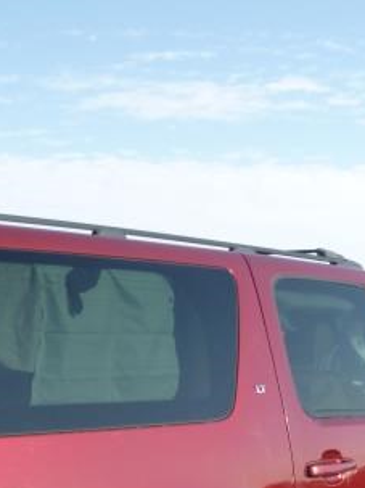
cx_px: 72
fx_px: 929
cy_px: 454
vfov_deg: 28.1
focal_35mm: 66
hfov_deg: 21.9
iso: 100
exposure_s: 1/320
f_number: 3.9
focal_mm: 4.5
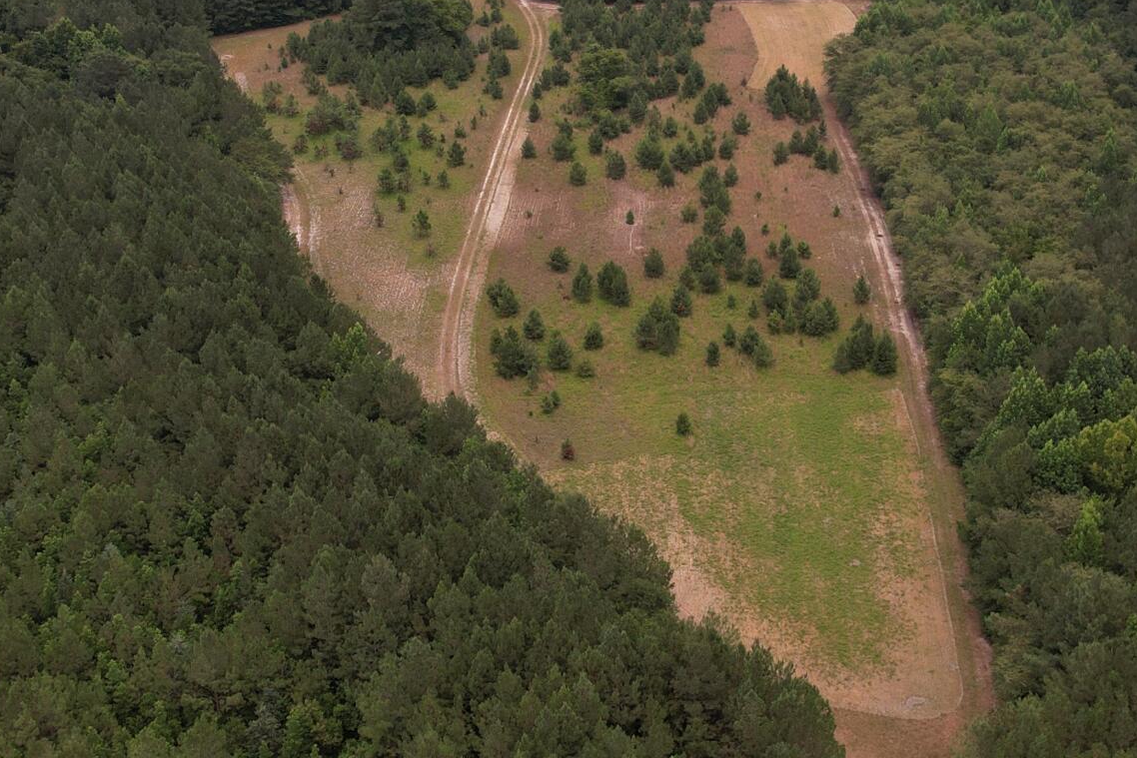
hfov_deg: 34.5
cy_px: 271
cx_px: 577
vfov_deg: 23.3
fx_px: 1832
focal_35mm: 58
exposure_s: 1/15
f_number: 2.8
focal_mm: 8.38
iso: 110
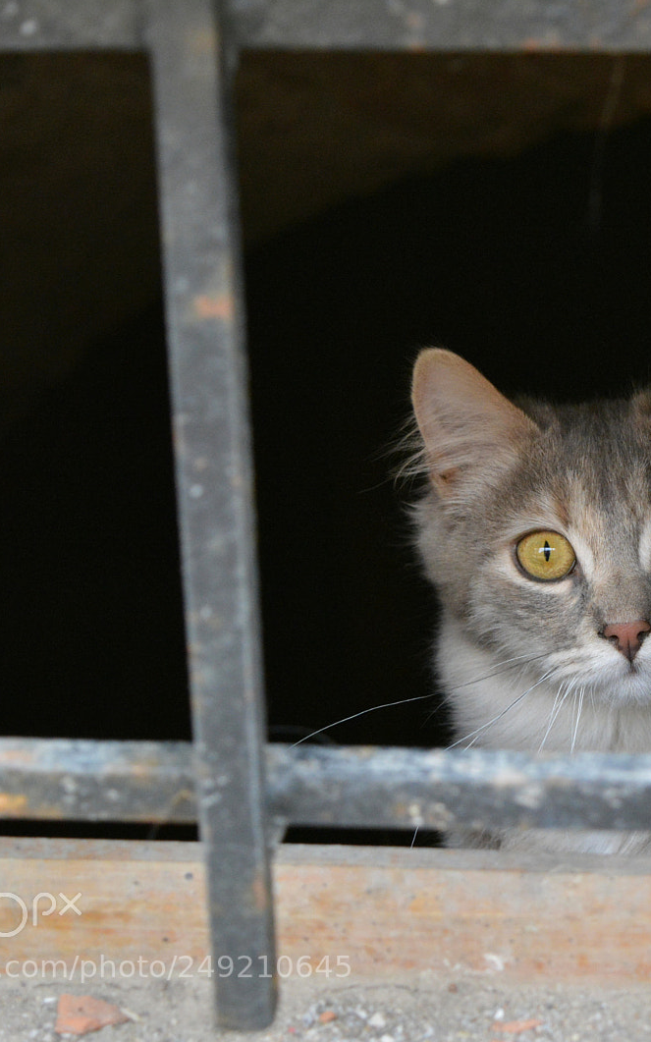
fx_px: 3599
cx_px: 624
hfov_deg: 10.3
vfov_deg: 16.5
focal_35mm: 127
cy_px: 521
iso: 1600
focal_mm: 55
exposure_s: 1/400
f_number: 5.6
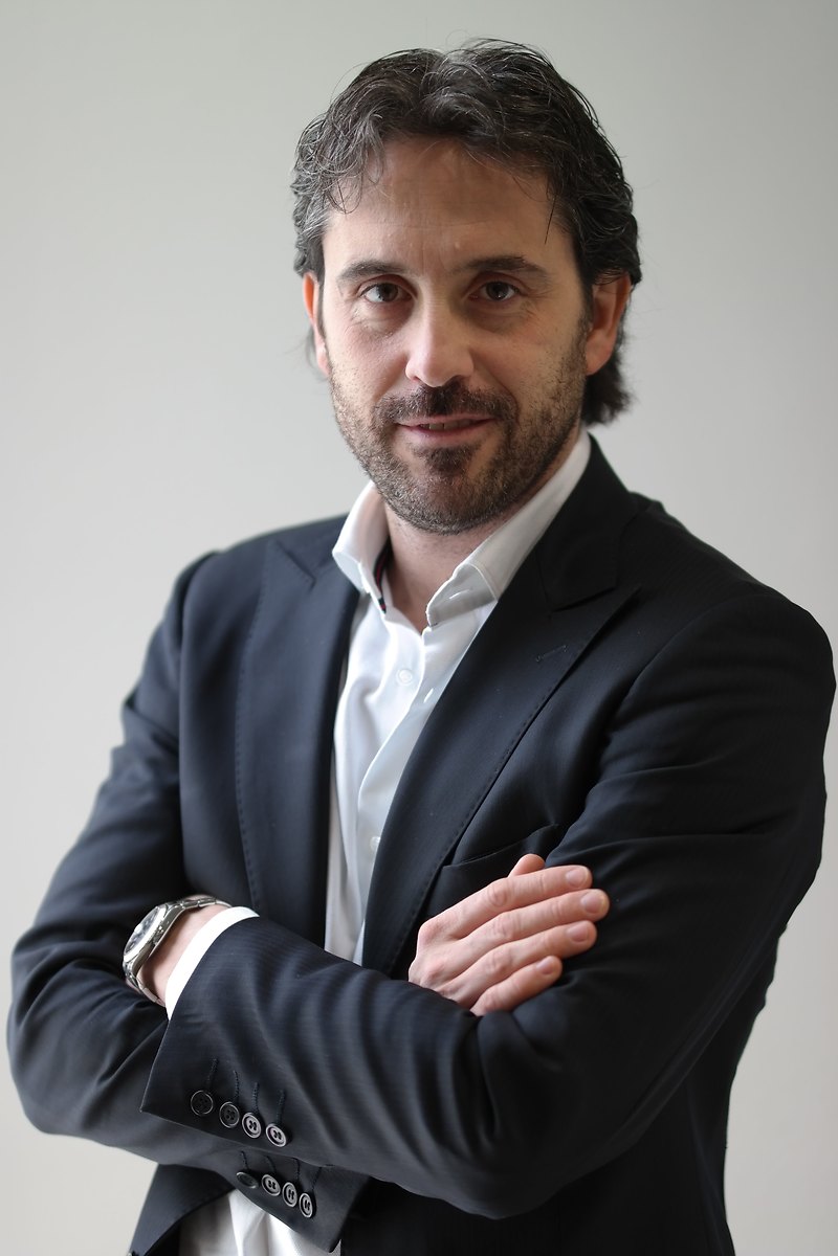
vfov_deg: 15.8
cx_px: 419
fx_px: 4539
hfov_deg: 10.5
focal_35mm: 130
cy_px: 628
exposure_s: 1/125
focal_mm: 85
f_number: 1.4
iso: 200
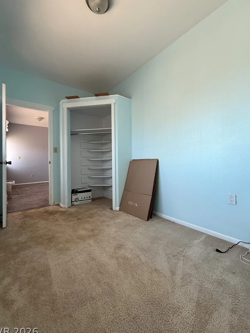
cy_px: 161
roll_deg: +0.0
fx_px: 144
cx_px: 122
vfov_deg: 98.1
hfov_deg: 81.7
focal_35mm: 15
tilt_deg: +1.0
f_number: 2.2
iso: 160
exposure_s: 1/99
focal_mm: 2.22
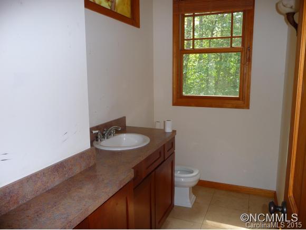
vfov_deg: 49.8
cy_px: 115
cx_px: 153
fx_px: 248
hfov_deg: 63.4
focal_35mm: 28
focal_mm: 4.7
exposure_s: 1/30
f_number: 3.3
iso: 100
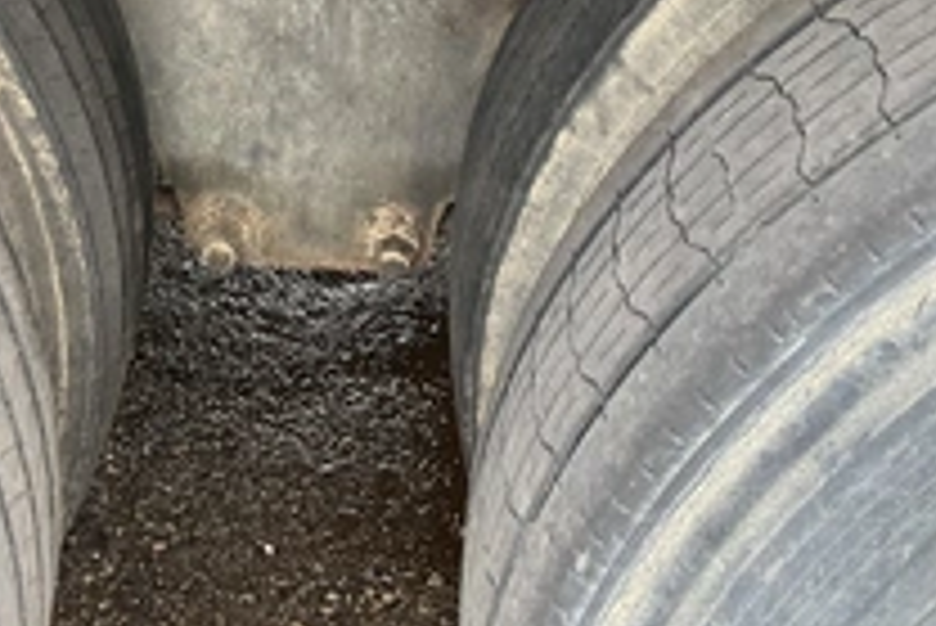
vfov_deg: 22.4
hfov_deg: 34.3
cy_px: -18
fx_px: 1509
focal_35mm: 58
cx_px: 369
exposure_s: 1/122
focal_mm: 3
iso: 40
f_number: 1.8
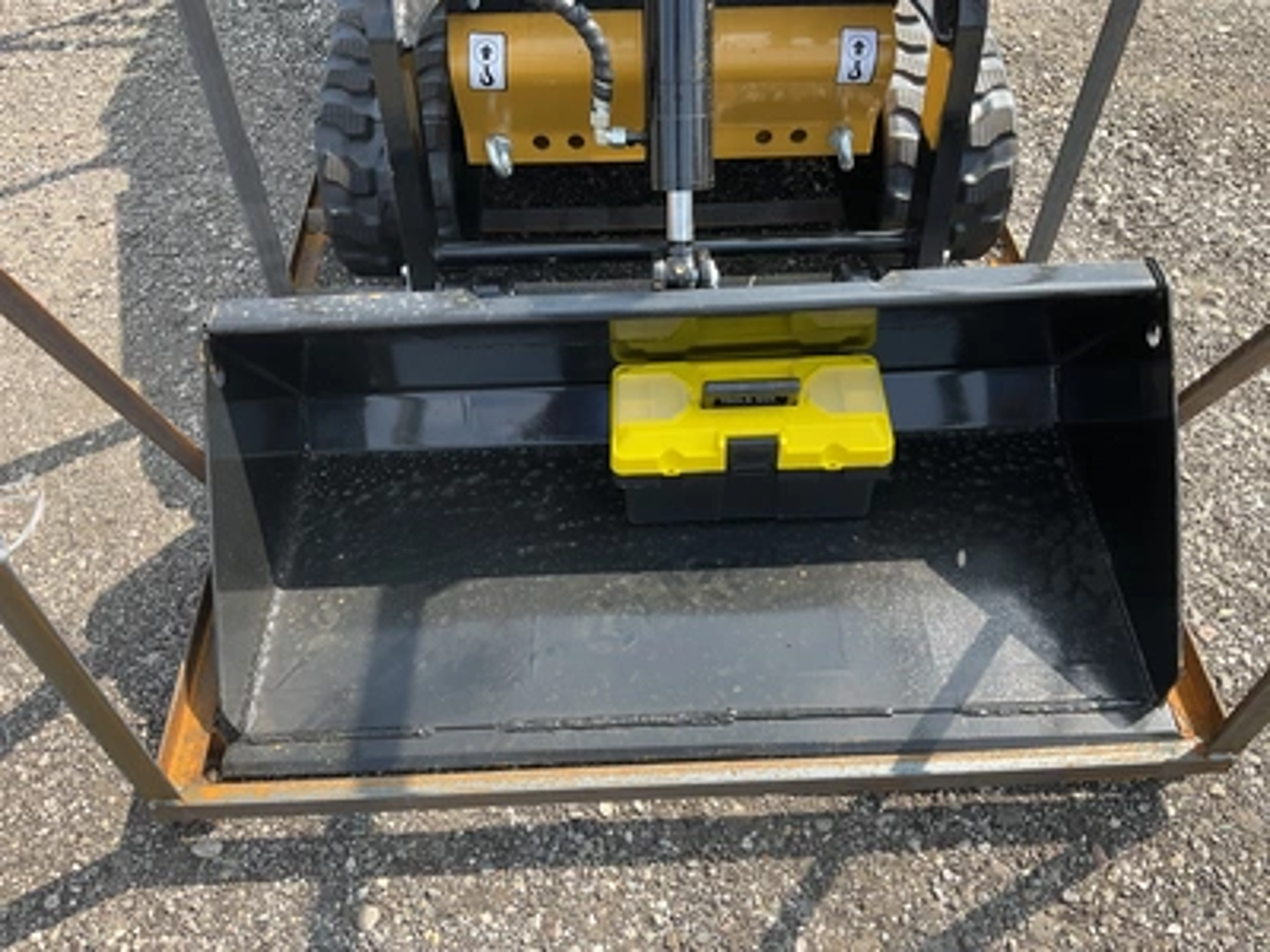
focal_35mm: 29
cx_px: 635
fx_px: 1064
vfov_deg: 48.2
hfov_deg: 61.7
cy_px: 476
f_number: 1.8
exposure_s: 1/469
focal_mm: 3
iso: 25
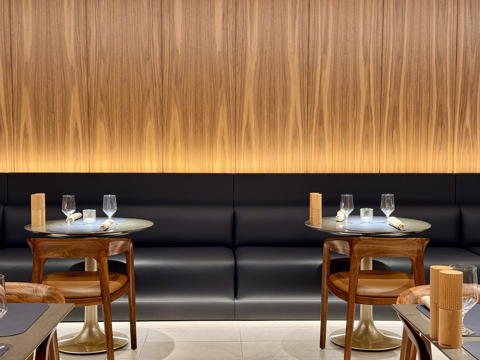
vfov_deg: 30.3
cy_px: 180
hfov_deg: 39.7
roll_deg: -0.1
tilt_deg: -3.6
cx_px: 240
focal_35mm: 48
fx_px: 666
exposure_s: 1/59
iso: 250
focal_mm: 6.76
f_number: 1.78
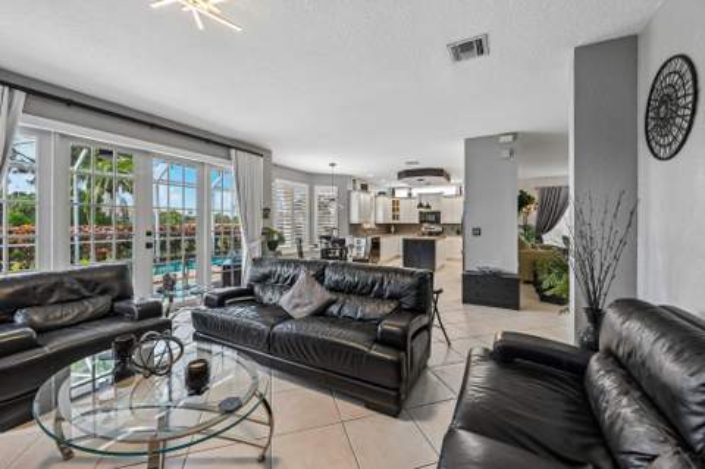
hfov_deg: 104.3
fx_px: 274
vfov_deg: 81.1
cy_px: 234
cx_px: 352
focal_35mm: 14
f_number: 8
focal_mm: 14
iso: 2500
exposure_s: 1/100
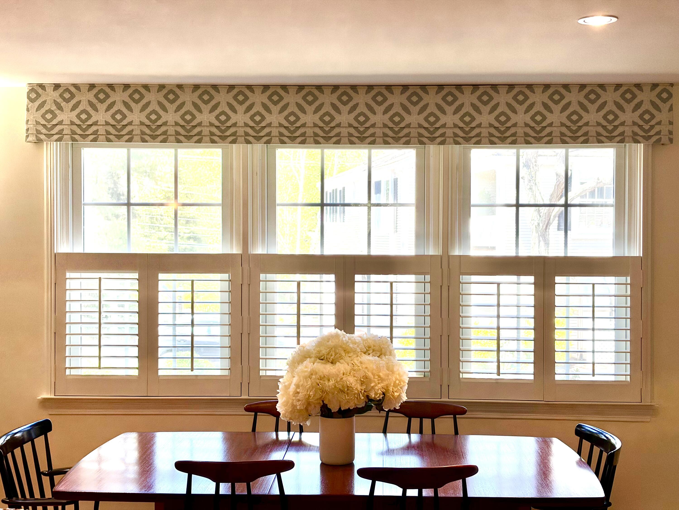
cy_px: 255
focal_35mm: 52
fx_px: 1020
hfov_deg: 36.8
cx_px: 340
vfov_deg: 28.0
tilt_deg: +0.3
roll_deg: -0.2
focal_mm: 5.96
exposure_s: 1/271
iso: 40
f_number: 1.6
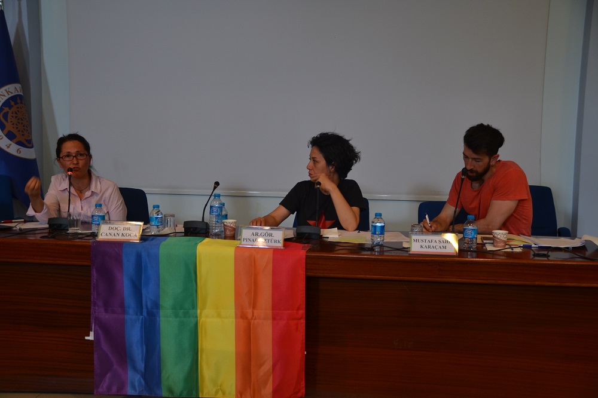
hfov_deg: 45.0
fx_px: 722
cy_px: 199
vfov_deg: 30.8
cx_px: 299
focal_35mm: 44
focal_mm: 29
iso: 400
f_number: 4
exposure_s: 1/25
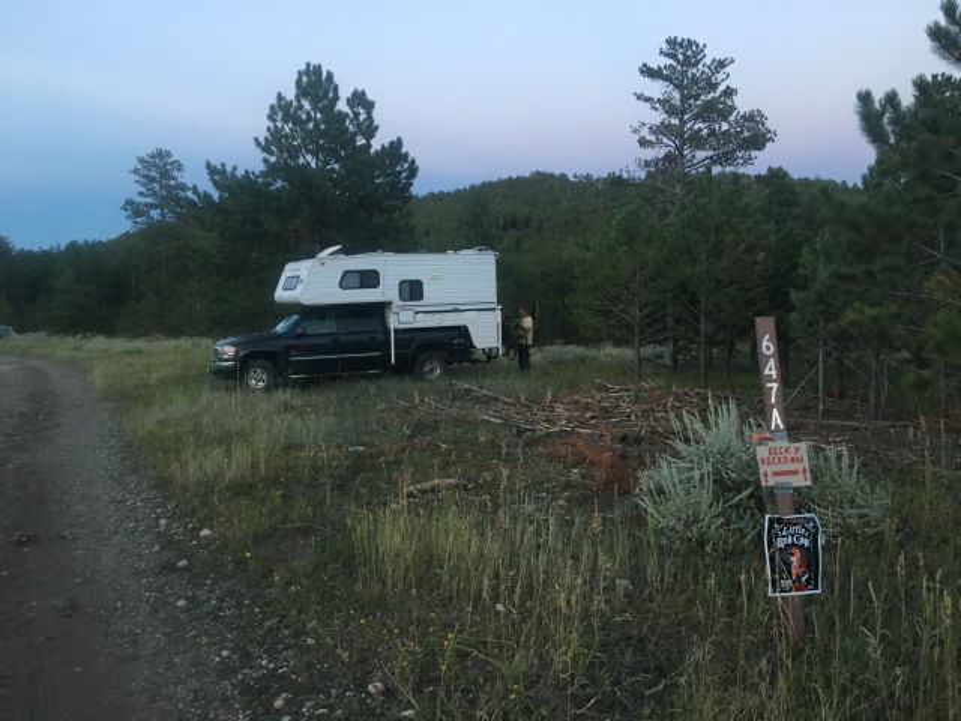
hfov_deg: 61.7
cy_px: 360
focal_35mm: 29
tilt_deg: -6.1
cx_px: 480
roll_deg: +1.4
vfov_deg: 48.2
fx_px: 805
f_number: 2.2
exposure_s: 1/30
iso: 125
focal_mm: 4.15
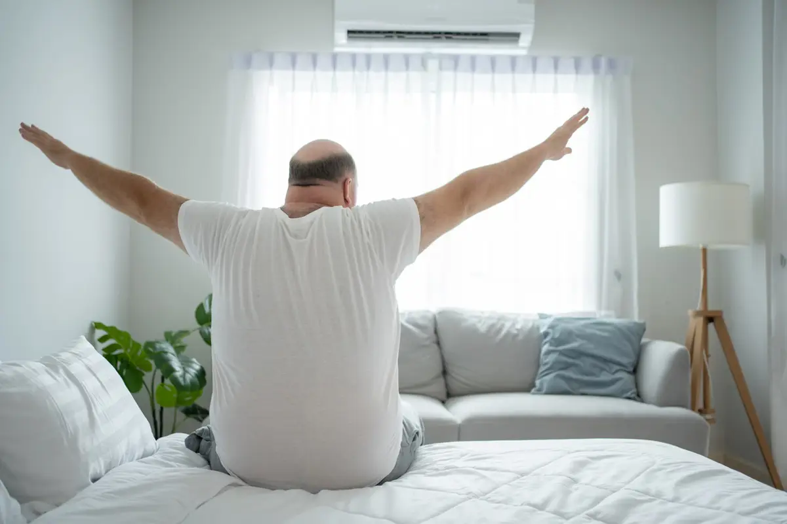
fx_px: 765
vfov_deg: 37.9
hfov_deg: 54.4
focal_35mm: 35
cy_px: 262
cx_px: 394
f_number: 2.2
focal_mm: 35
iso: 100
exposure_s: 1/125
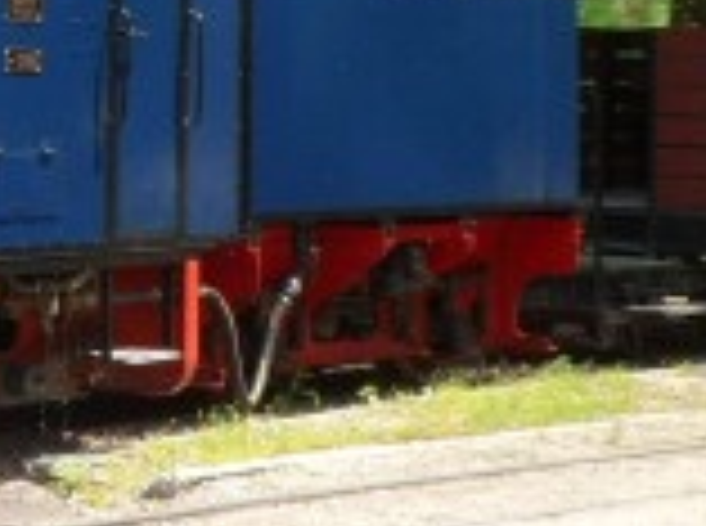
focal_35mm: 138
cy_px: 58
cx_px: -279
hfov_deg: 13.7
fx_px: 2808
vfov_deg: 10.6
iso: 80
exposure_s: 1/250
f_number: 3.3
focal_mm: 4.9
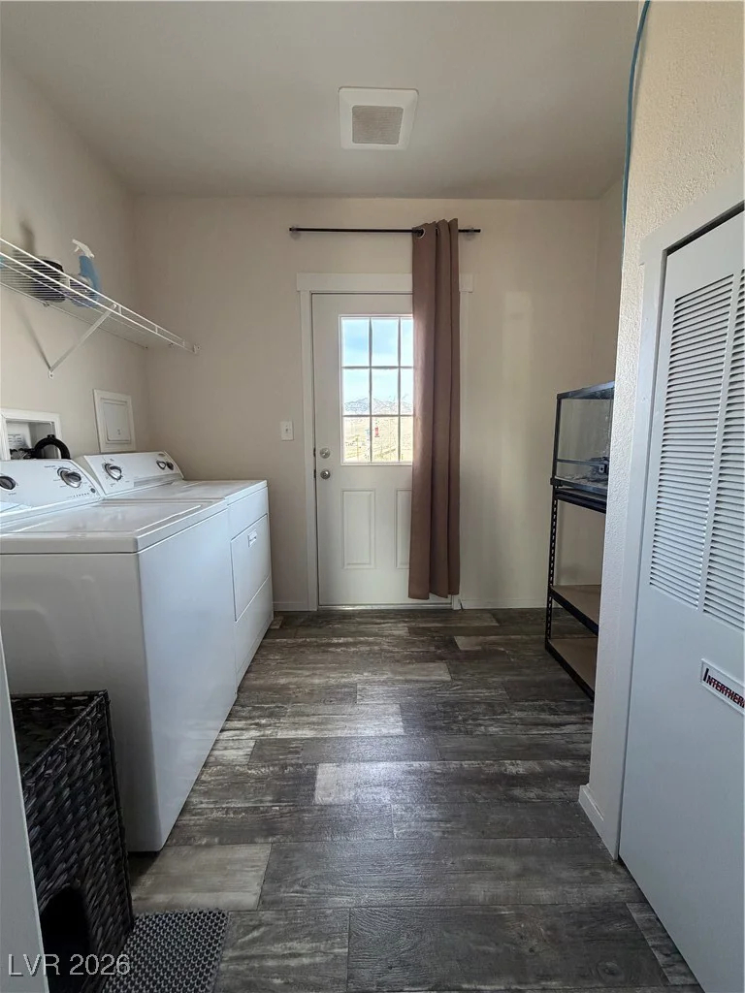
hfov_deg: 85.7
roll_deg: +0.5
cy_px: 496
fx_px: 402
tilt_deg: -7.8
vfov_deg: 102.1
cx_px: 372
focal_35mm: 14
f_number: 2.2
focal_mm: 2.22
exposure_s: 1/121
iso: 250
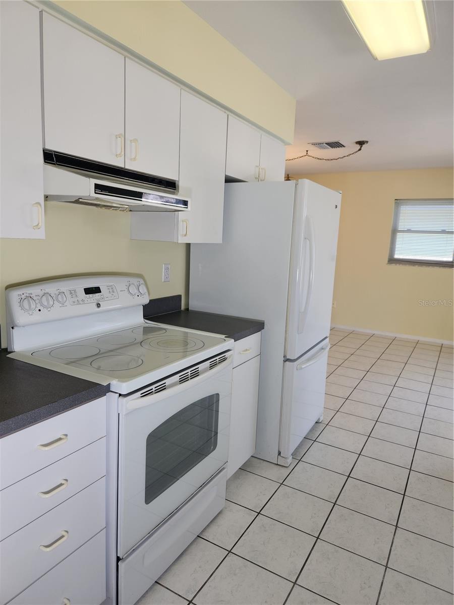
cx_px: 227
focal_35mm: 23
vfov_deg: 73.9
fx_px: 402
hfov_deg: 58.9
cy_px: 302
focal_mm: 5.4
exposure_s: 1/120
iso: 50
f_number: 1.8
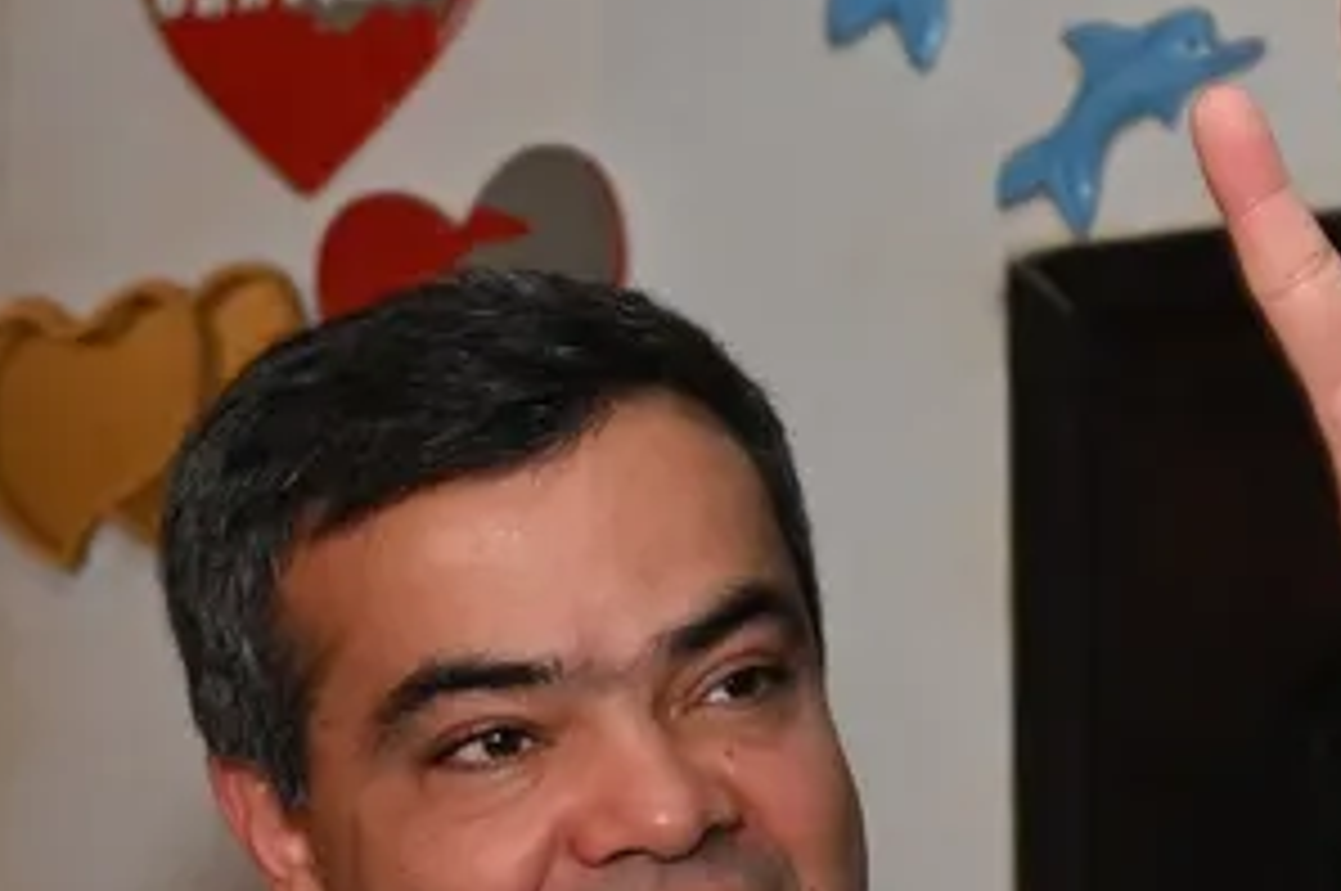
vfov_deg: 11.1
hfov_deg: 16.9
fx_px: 4502
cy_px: 1008
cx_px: 508
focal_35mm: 121
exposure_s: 1/200
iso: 800
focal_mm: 20
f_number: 2.8
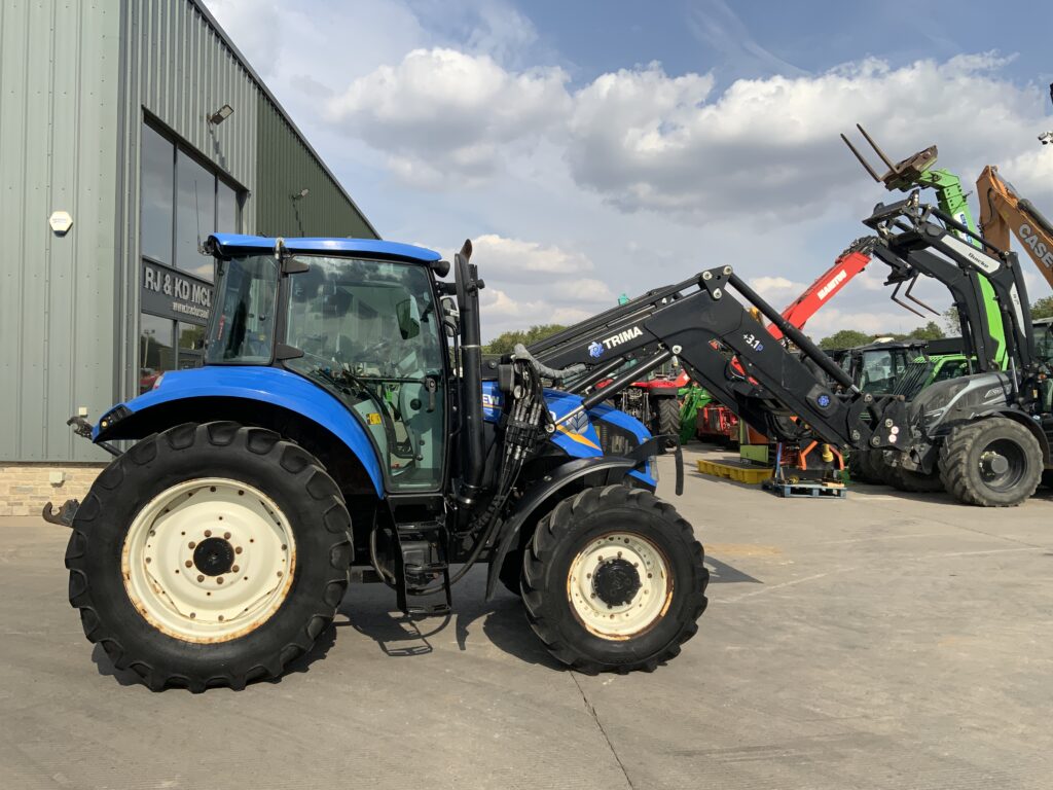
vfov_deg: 48.2
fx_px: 882
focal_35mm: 29
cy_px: 395
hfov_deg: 61.7
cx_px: 526
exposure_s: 1/2227
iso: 16
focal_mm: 3
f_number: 1.8
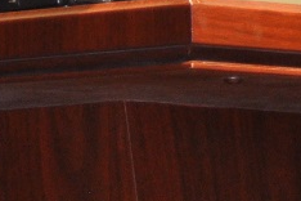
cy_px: -128
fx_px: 4774
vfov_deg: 2.4
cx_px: -171
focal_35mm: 571
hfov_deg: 3.6
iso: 800
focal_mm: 52
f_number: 4.8
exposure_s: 1/100
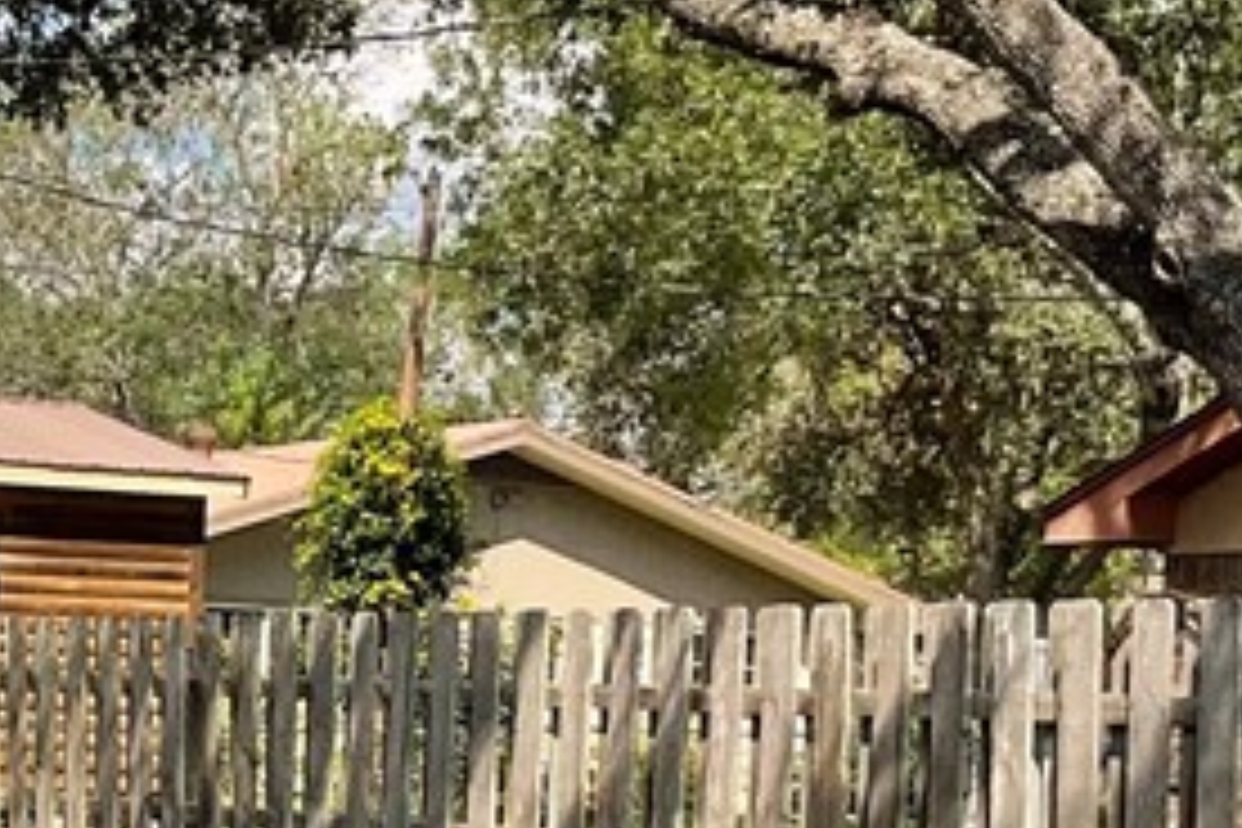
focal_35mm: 112
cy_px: 968
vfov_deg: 12.0
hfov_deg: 17.5
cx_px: -216
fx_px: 3864
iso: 16
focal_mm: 3
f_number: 1.8
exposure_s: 1/1221
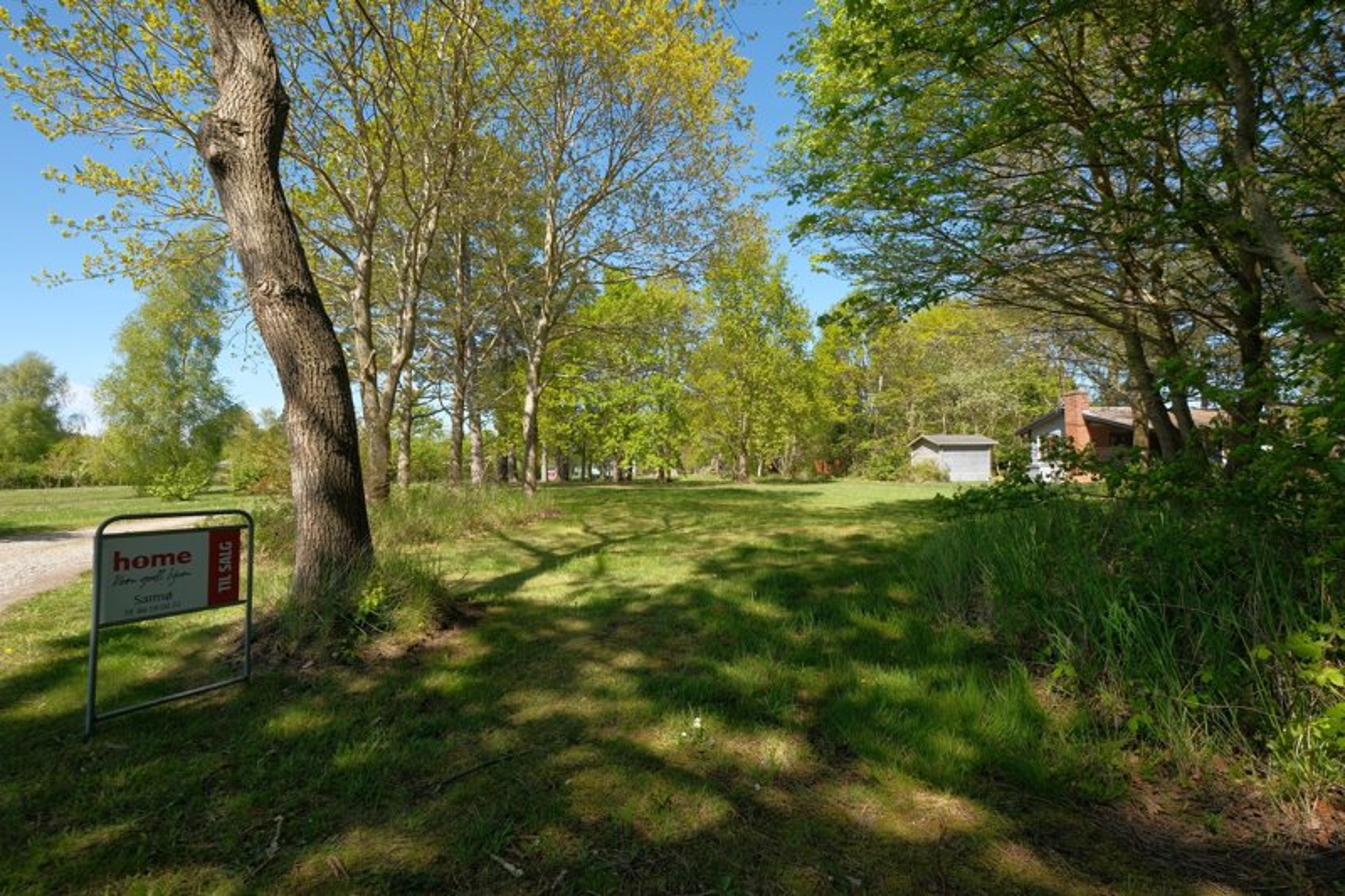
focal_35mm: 15
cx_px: 672
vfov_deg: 77.3
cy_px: 448
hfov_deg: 100.4
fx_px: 560
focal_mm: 10
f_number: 6.4
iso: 200
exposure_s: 1/250
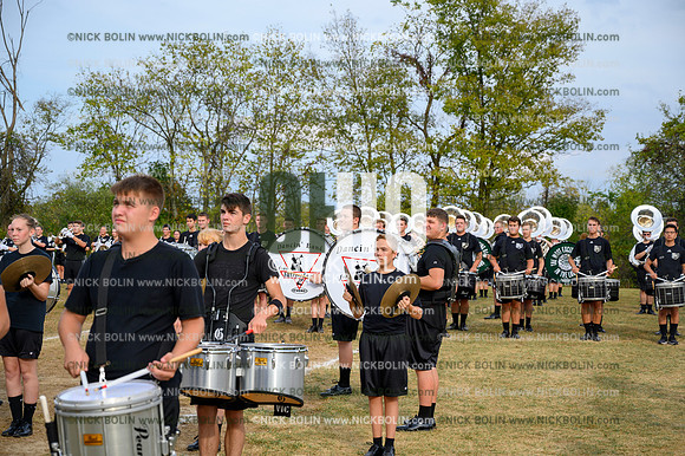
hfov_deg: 32.9
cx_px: 342
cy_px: 228
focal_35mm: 61
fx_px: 1160
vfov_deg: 22.2
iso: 200
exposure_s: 1/640
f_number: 4.5
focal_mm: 61
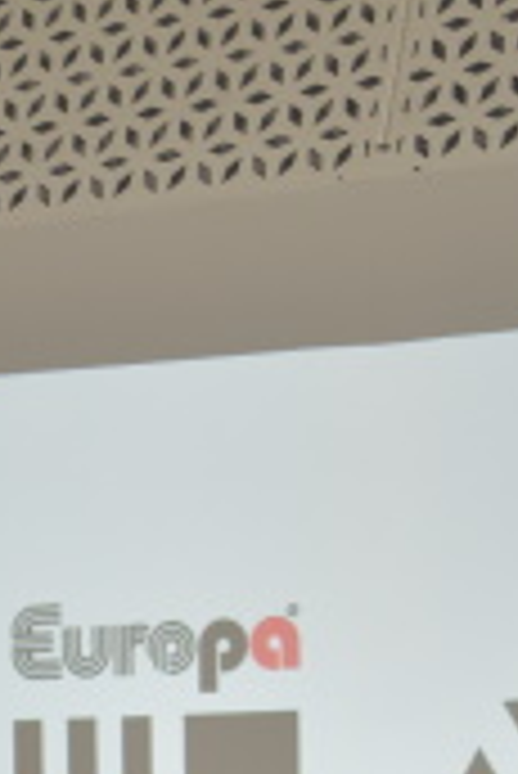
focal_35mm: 209
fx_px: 4502
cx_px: -243
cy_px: 1112
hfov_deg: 6.5
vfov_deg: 9.6
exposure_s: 1/30
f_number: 4.8
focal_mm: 40
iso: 200
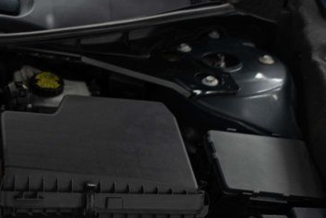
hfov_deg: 22.1
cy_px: 255
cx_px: -127
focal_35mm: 80
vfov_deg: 16.4
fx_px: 725
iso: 500
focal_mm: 28
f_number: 3.2
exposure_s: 1/60
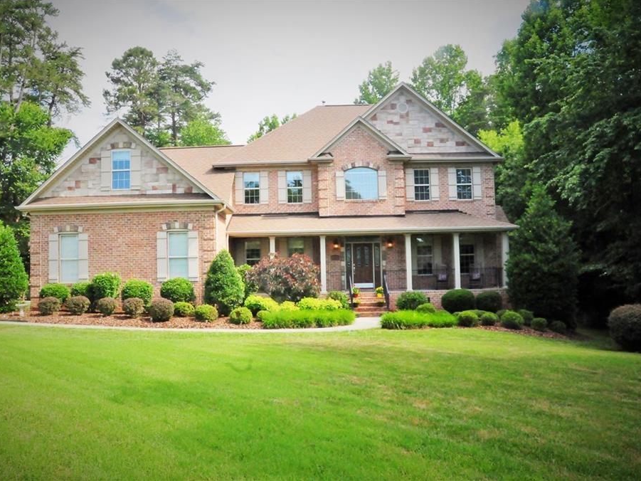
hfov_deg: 27.0
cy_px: 240
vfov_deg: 20.4
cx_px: 292
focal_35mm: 72
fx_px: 1333
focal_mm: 44
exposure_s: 1/250
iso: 2000
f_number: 20
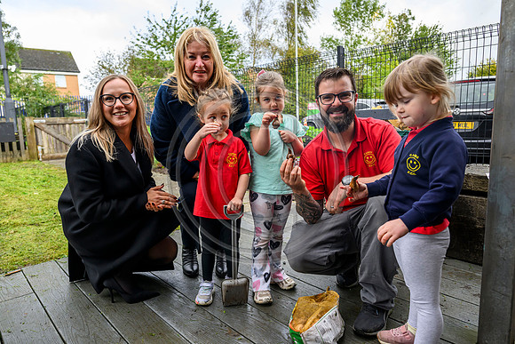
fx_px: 343
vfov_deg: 53.2
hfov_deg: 73.7
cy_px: 172
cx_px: 258
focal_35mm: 24
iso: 1000
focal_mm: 24
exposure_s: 1/320
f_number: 4.5
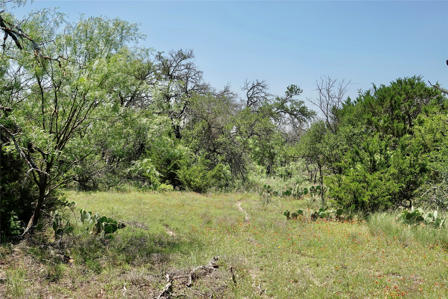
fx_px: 498
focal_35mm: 40
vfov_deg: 33.4
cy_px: 150
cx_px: 224
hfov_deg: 48.5
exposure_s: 1/500
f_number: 4
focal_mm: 14.65
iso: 100
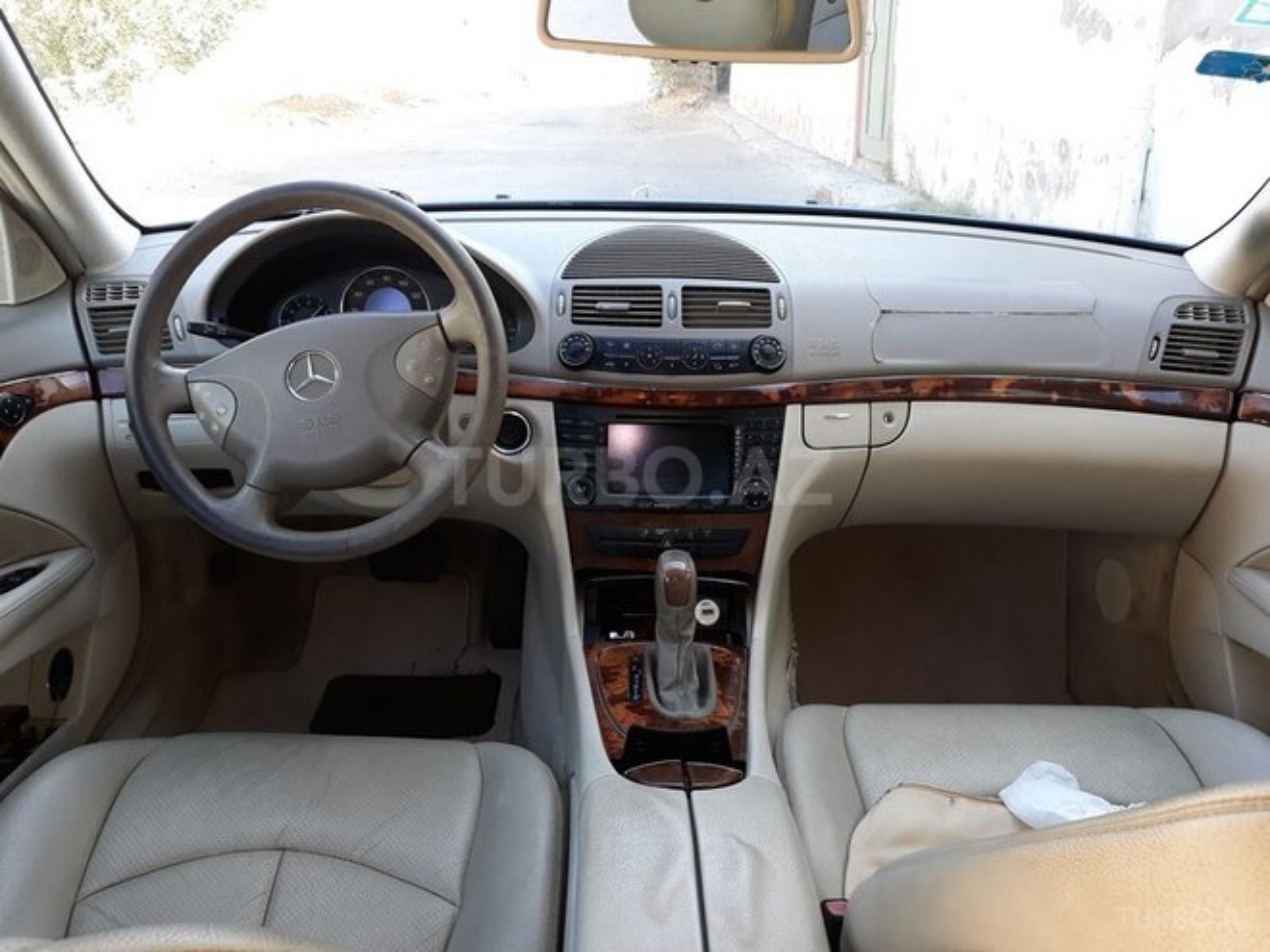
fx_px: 991
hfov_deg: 65.3
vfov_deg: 51.4
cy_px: 476
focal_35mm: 27
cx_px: 635
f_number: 1.7
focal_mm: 3.71
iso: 64
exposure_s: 1/100
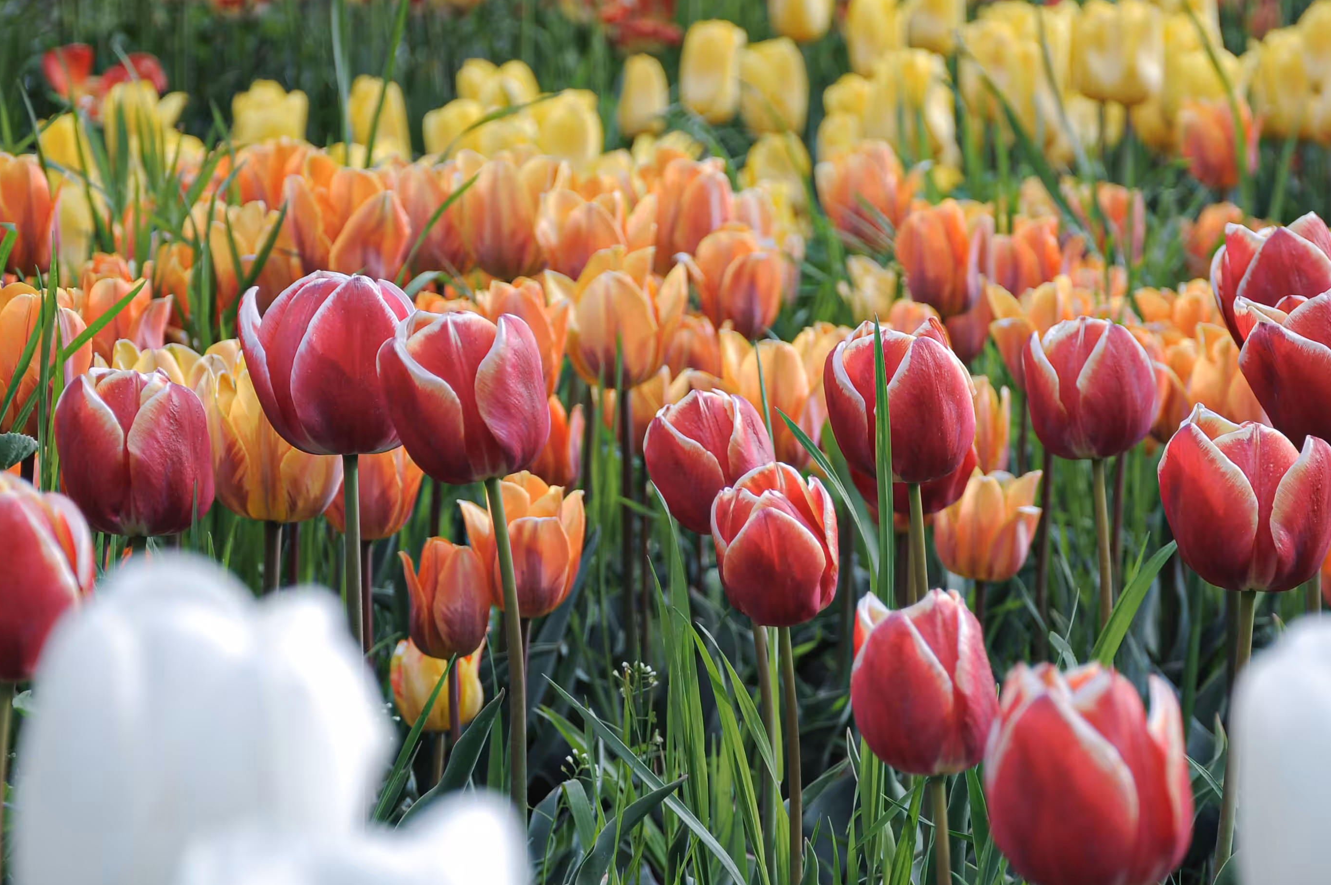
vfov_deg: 9.4
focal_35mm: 145
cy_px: 530
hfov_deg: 14.2
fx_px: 5355
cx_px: 800
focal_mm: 62
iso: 100
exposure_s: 1/200
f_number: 5.3
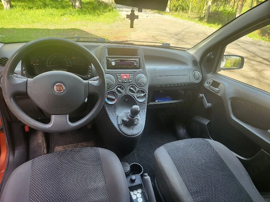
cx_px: 135
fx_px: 179
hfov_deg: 73.9
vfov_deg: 58.9
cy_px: 101
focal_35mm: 23
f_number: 1.8
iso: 125
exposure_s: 1/182
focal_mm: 5.4
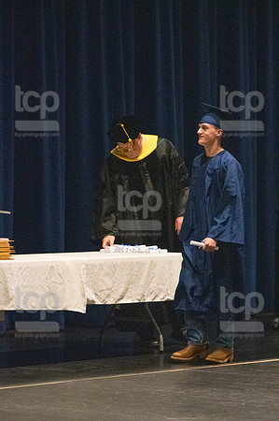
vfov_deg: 11.0
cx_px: 140
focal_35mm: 187
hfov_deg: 7.3
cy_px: 210
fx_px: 2179
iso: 10000
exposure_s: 1/400
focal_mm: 125
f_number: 3.2
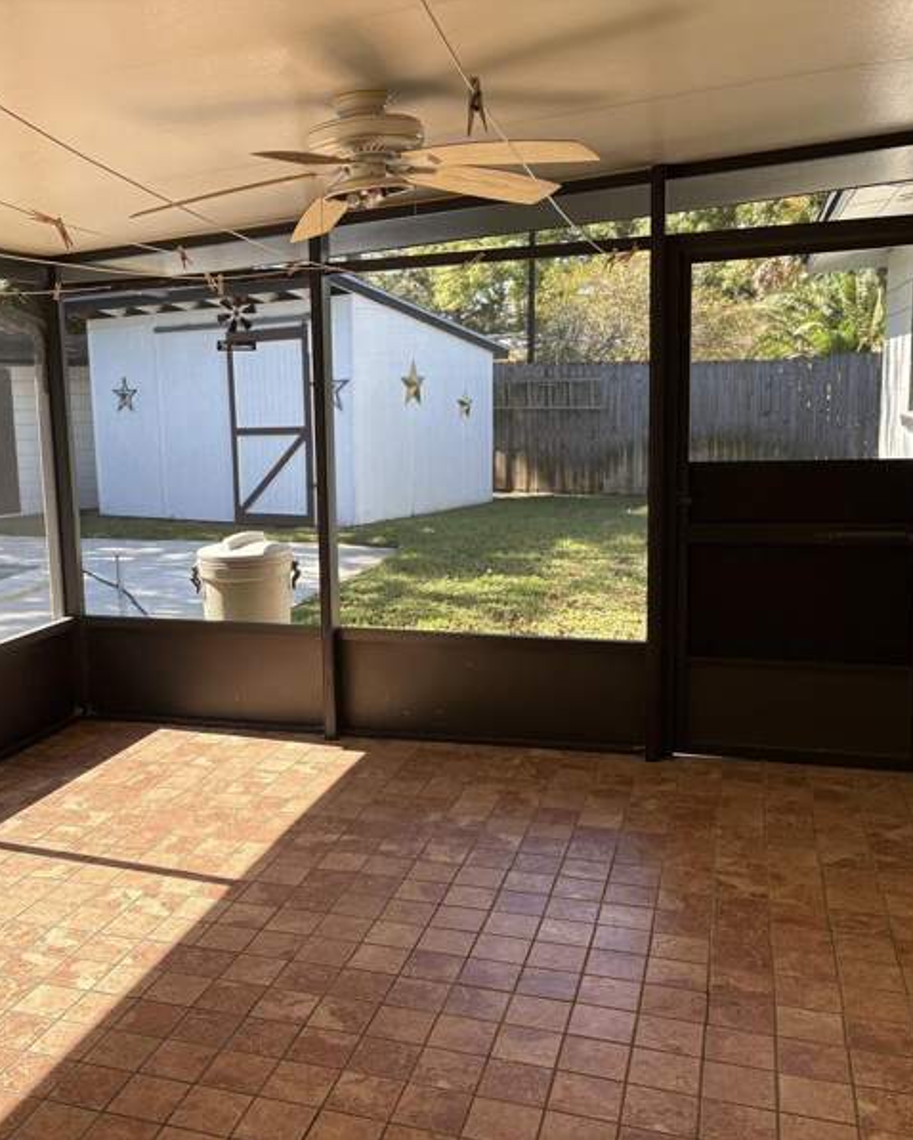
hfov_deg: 42.4
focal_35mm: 34
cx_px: 264
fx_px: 1148
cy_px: 571
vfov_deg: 52.8
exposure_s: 1/462
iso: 64
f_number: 1.6
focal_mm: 5.96
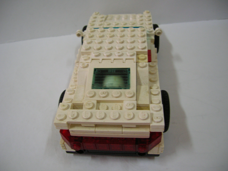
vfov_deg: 41.7
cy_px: 86
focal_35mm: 34
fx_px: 224
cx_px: 114
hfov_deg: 54.0
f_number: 2.9
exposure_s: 1/9.4
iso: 100
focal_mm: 5.7
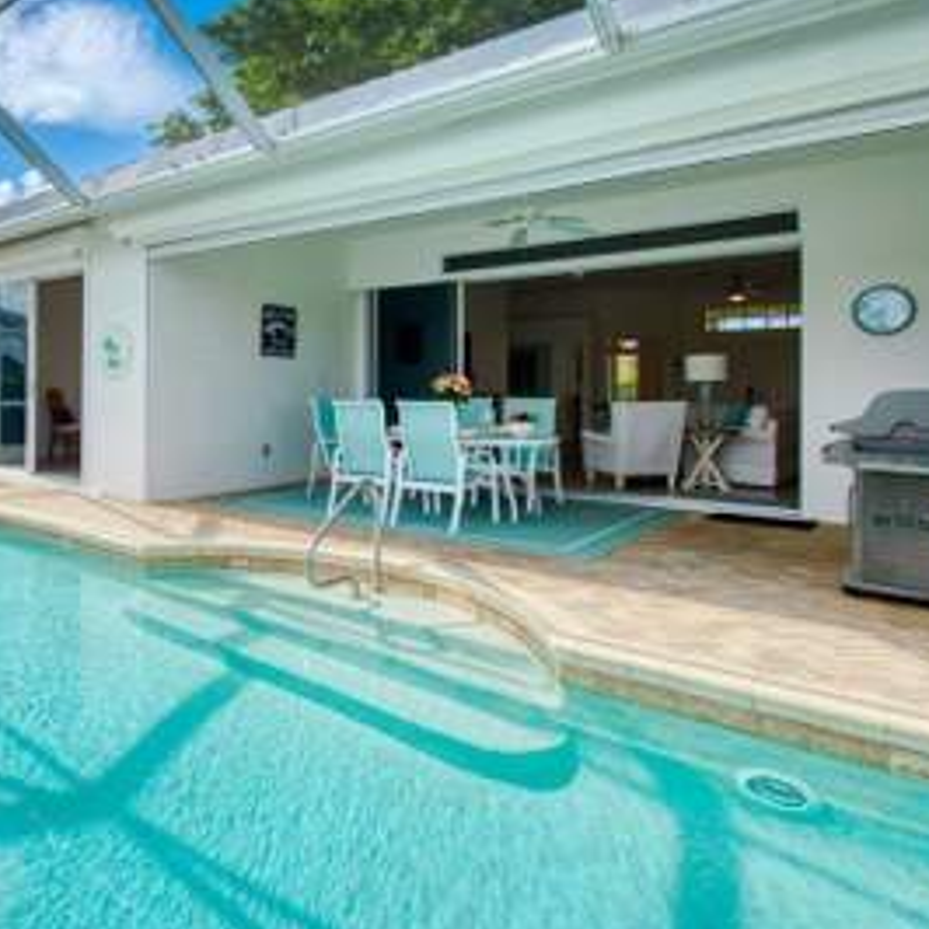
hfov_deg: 63.8
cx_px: 248
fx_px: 698
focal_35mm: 23
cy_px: 388
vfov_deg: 66.8
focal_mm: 10
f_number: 8
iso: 200
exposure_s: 1/320
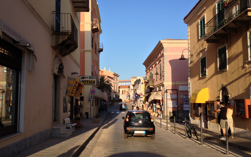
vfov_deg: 33.6
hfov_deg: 51.5
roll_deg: -0.2
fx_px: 260
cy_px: 84
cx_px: 125
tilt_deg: +2.4
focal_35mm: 38
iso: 50
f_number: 2.4
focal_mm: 4.28
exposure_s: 1/1126
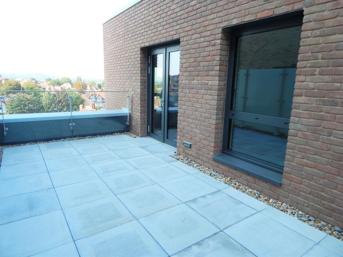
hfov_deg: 76.4
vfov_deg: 61.1
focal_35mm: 22
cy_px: 128
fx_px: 218
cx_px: 172
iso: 125
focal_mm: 4
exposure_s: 1/400
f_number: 3
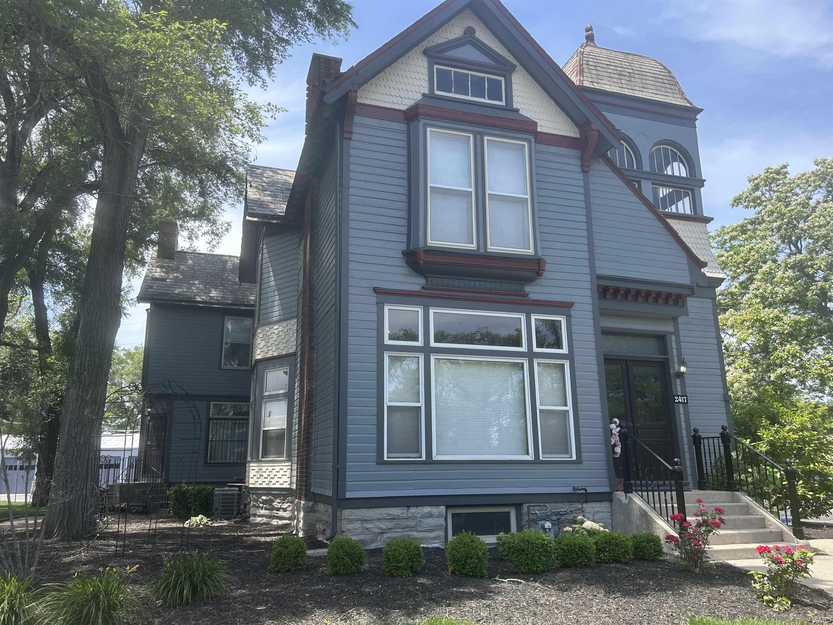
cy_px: 312
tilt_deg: +14.1
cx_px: 416
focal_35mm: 26
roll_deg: -0.1
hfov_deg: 67.3
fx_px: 626
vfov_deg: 53.1
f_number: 1.5
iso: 50
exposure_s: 1/1575
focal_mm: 5.7
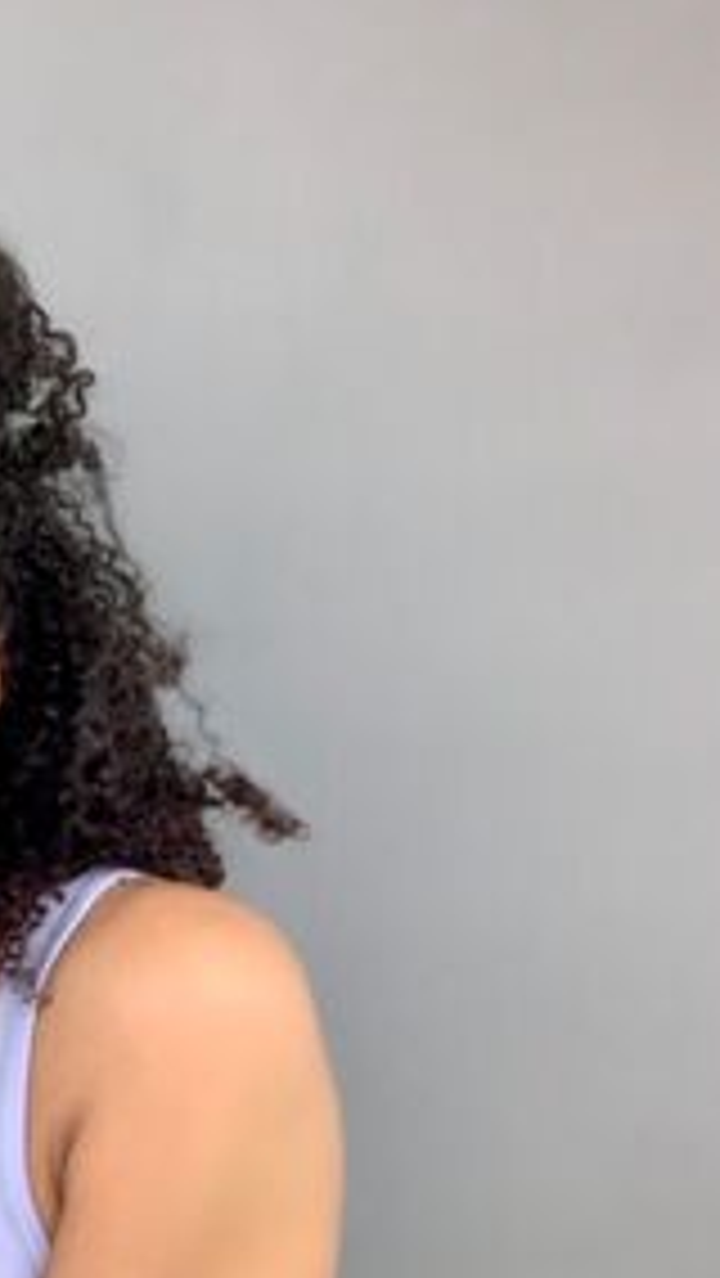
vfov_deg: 34.7
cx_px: -68
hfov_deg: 19.6
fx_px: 2000
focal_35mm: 59
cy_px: 963
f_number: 2.2
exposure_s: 1/40
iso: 250
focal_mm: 2.87
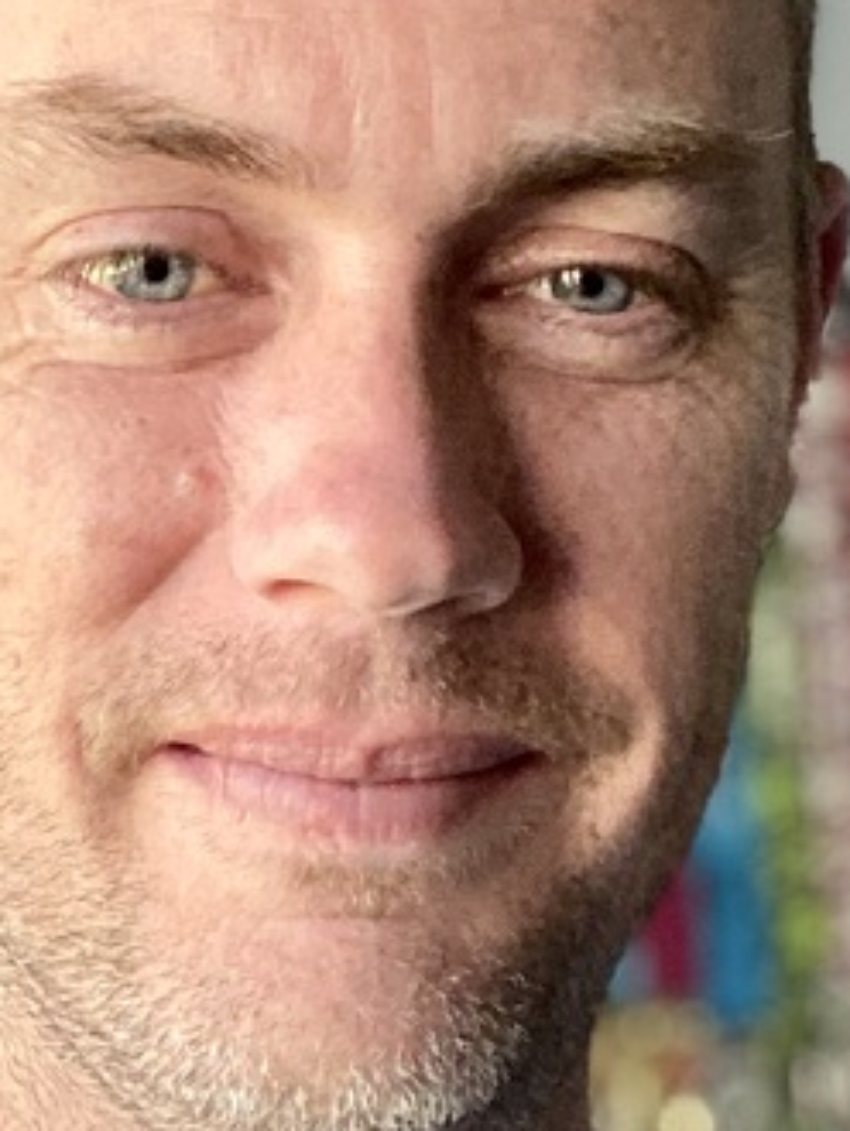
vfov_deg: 21.1
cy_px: 528
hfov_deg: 15.9
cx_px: 298
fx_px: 3041
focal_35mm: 93
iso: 250
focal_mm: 2.71
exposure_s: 1/60
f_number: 2.2
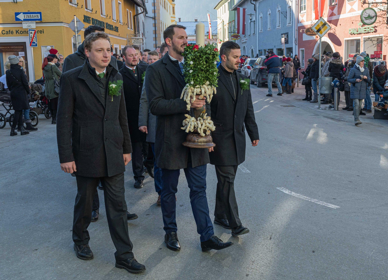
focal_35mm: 43
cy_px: 139
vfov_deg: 32.6
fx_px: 478
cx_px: 229
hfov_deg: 44.0
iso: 400
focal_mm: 24
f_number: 8
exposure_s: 1/250
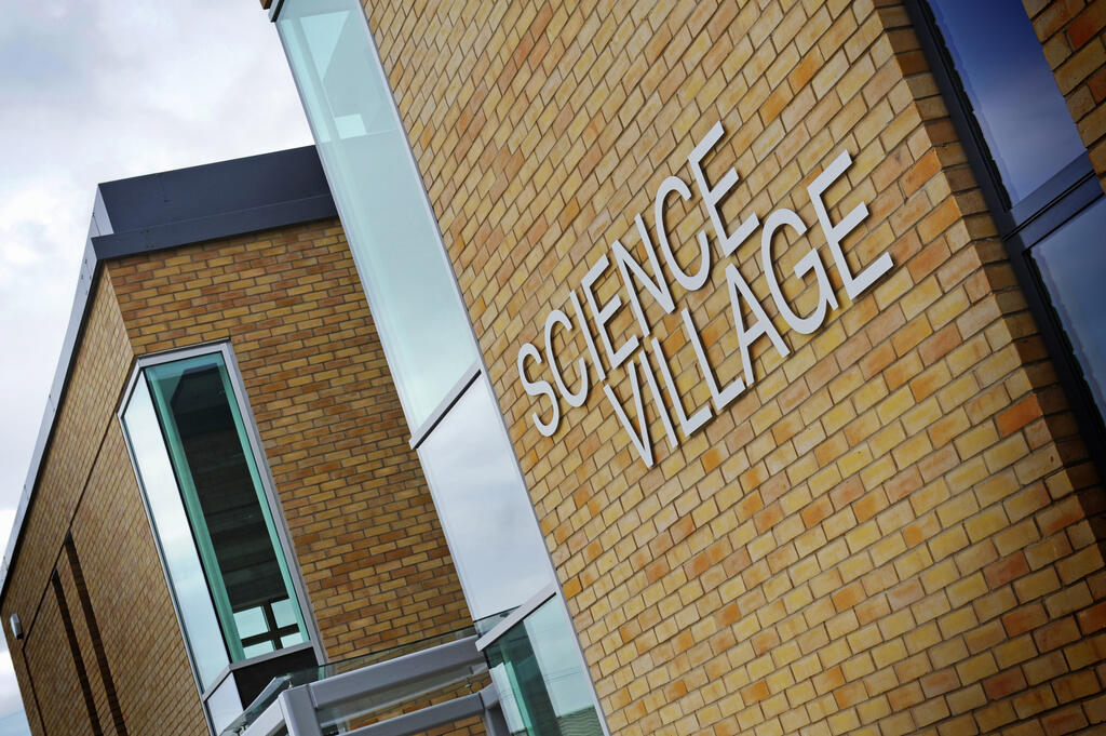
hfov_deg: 30.5
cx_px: 553
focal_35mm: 66
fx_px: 2026
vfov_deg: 20.6
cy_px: 368
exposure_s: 1/400
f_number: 10
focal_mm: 66
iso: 400
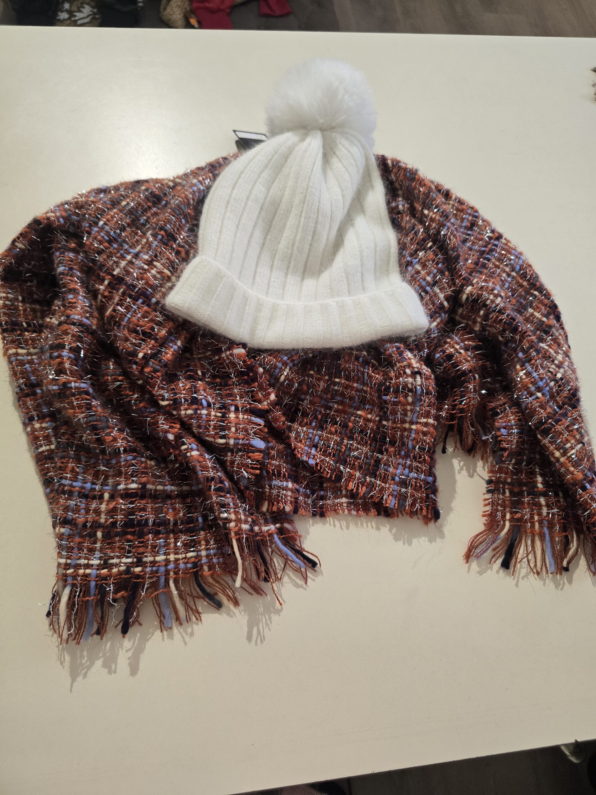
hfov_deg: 58.9
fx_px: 528
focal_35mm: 23
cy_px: 398
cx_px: 298
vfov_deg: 73.9
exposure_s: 1/100
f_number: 1.7
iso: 250
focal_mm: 6.3
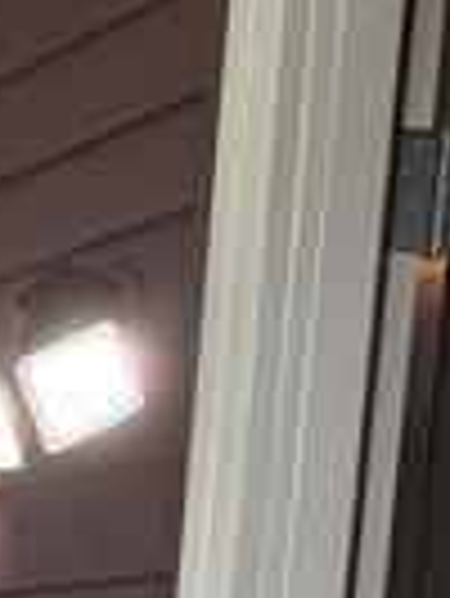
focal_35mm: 108
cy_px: 931
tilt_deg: -7.2
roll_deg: -1.6
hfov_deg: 10.1
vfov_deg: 16.4
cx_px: -900
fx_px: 1869
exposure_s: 1/120
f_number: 2.2
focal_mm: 2.22
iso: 64
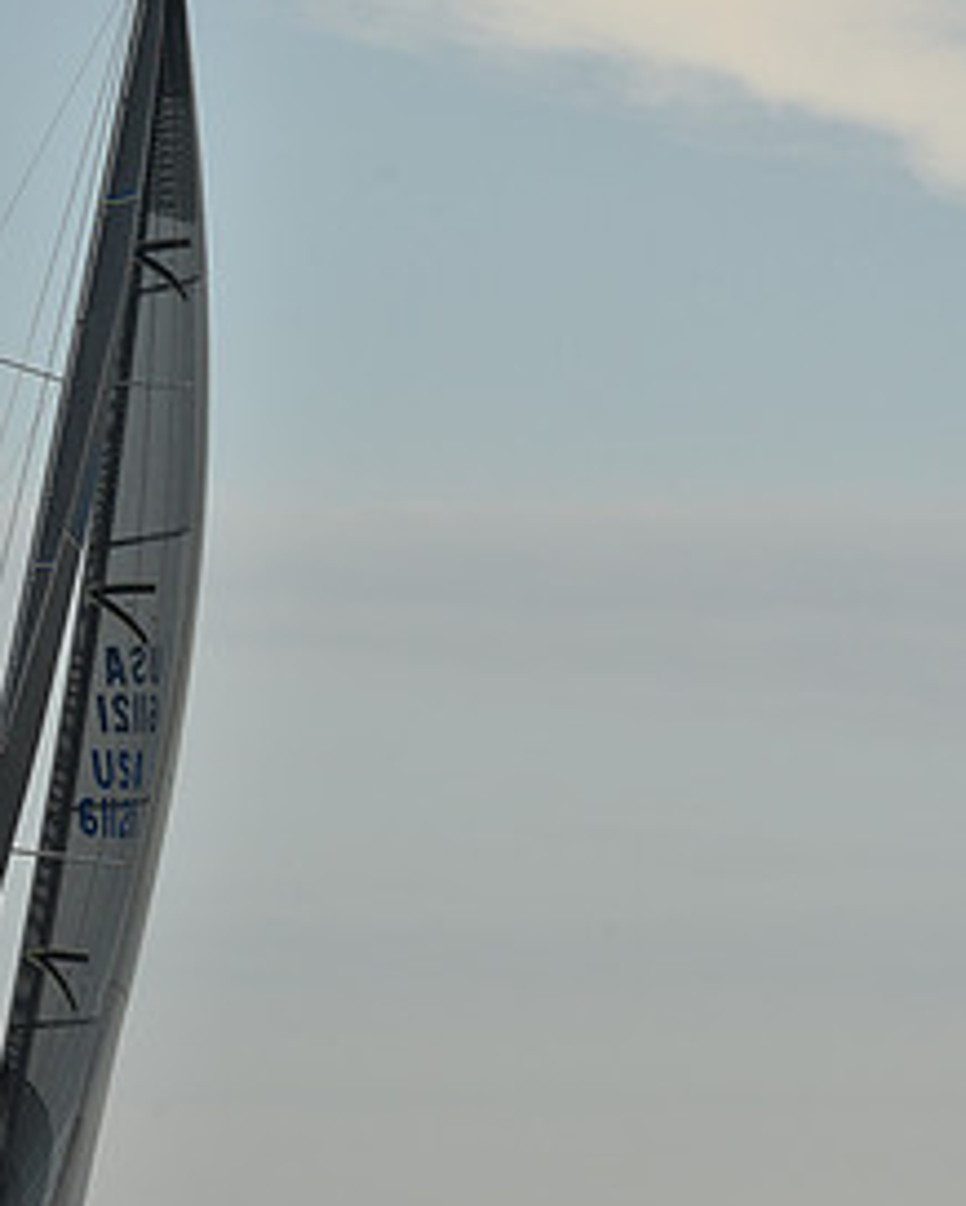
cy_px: 594
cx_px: 166
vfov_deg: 13.8
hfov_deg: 11.0
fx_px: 4998
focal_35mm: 140
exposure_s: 1/640
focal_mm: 70
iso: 250
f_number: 9
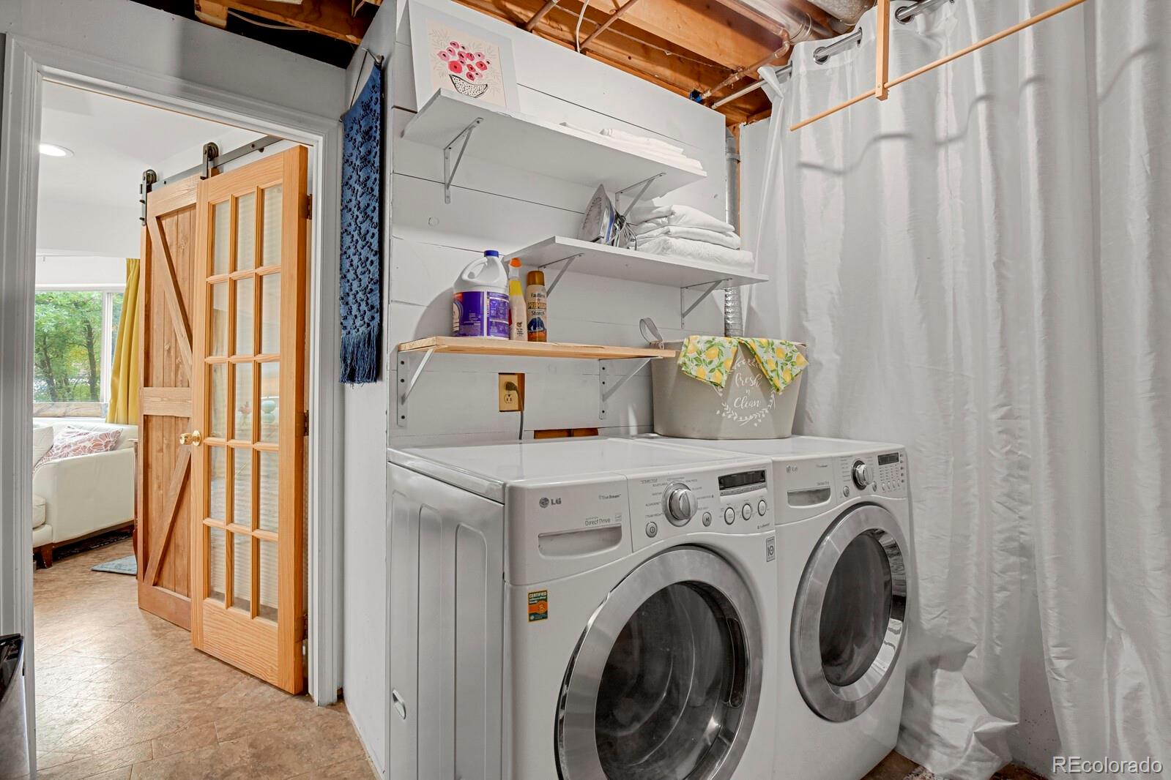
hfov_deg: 93.3
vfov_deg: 70.4
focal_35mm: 17
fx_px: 553
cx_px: 586
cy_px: 390
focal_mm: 17
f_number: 8
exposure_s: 1/6
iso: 12800
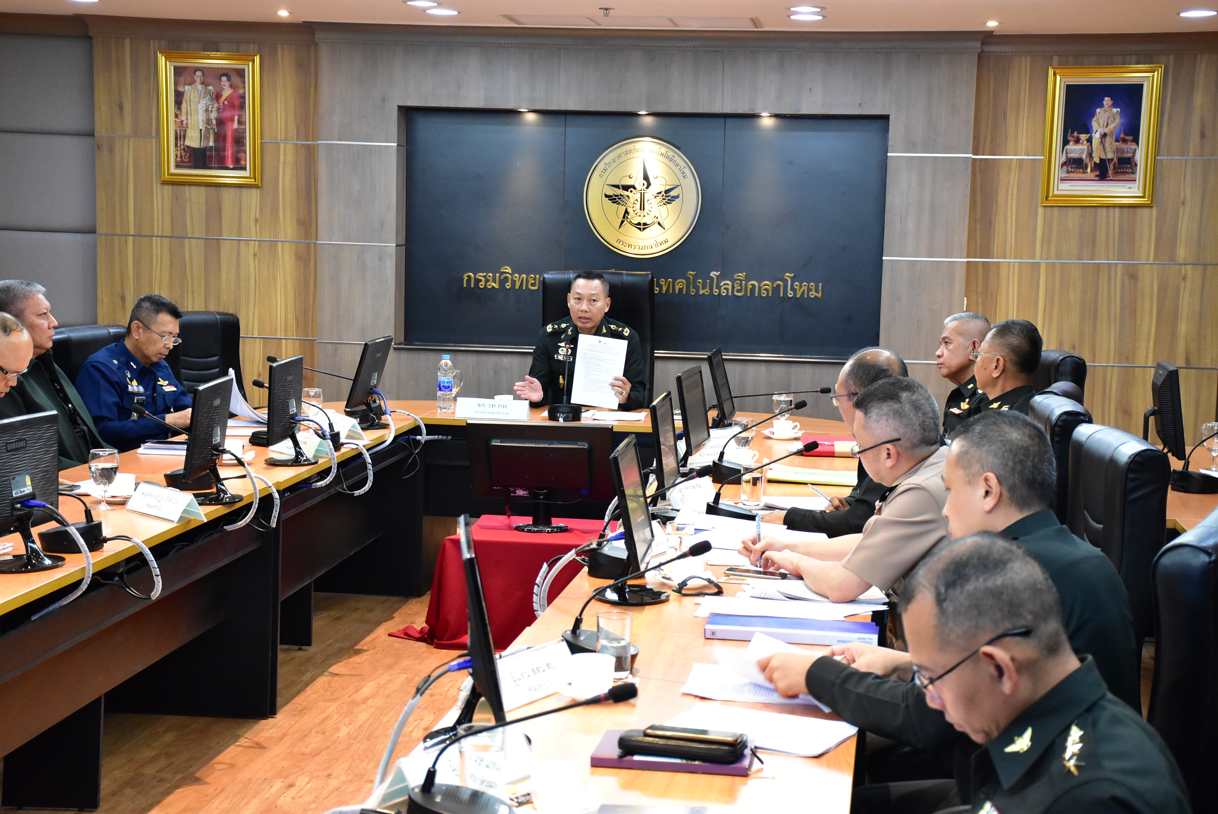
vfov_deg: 21.6
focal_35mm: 63
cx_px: 609
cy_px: 407
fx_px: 2133
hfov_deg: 31.9
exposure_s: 1/50
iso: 3200
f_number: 5.6
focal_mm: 42
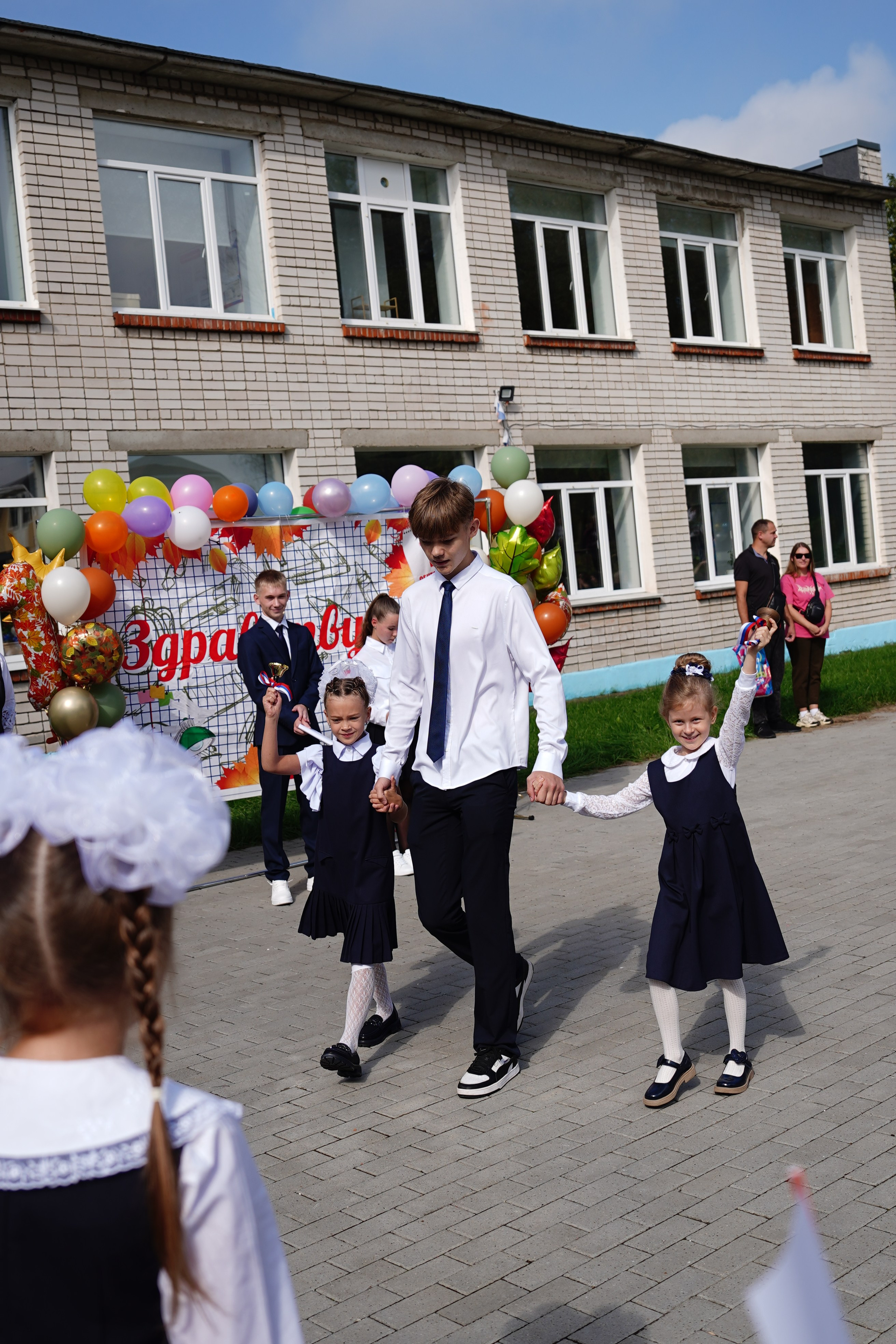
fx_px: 1381
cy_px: 672
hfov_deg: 35.9
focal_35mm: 37
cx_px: 448
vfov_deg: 51.9
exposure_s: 1/1250
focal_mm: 25
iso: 80
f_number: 3.2
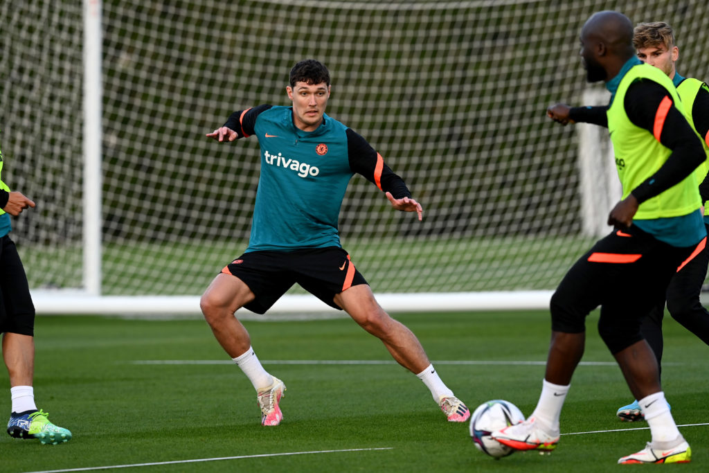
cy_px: 236
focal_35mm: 400
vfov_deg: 3.4
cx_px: 354
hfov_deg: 5.2
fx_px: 7878
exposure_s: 1/1000
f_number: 4
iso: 800
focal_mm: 400
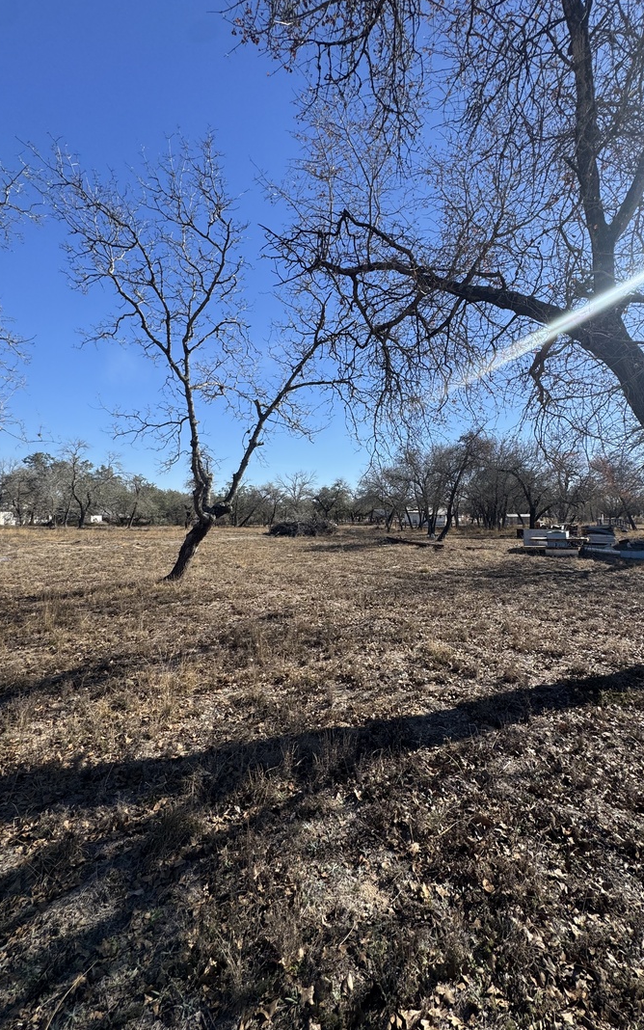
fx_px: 421
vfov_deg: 101.4
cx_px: 362
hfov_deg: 74.5
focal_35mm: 15
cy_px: 513
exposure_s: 1/1536
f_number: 2.2
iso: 50
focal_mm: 2.22
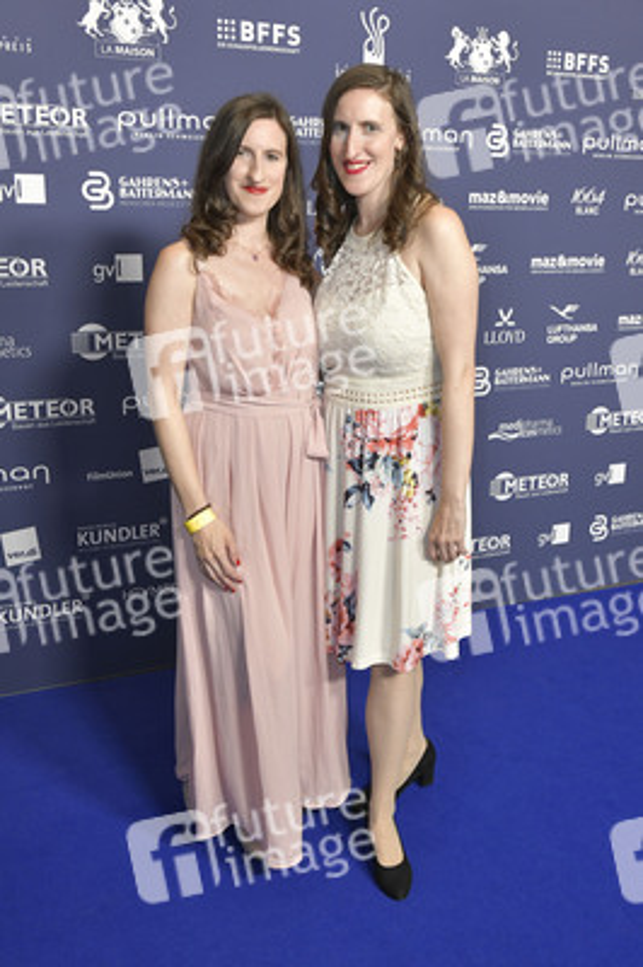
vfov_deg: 58.8
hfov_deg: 41.0
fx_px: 859
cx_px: 322
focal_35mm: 32
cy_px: 484
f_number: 6.3
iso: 2000
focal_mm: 32
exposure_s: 1/200
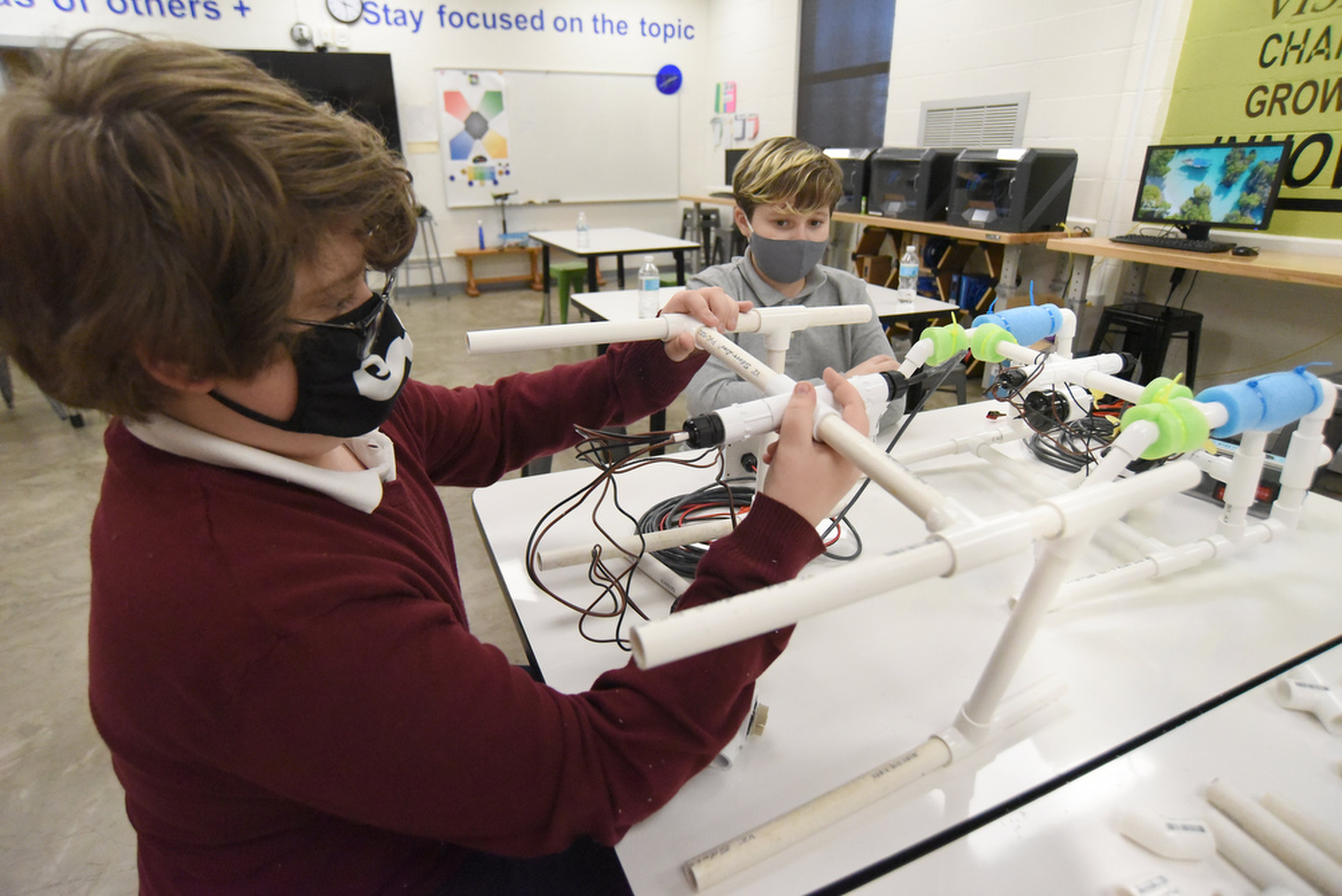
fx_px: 746
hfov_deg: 83.9
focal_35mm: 20
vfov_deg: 62.0
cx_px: 671
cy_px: 448
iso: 10000
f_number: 6.3
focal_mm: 20
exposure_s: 1/1250
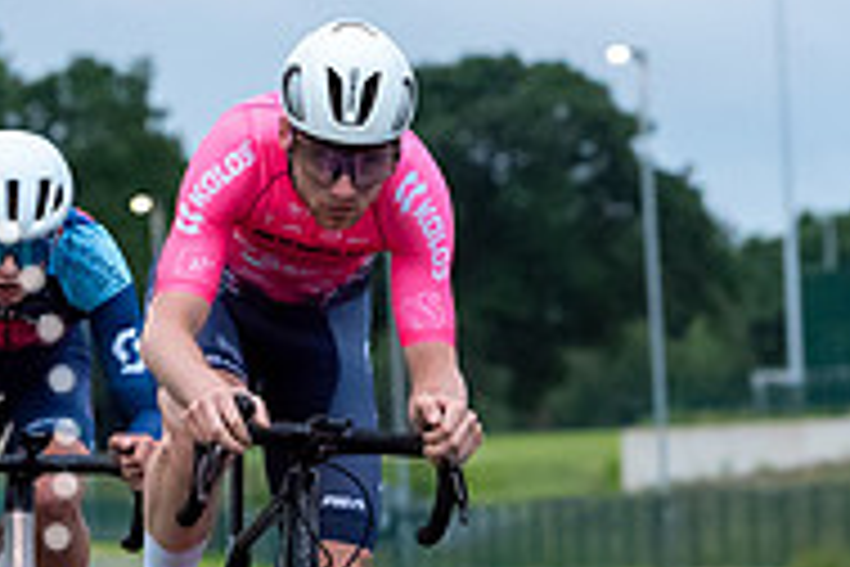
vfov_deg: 3.7
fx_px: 8853
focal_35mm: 375
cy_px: 209
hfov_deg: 5.5
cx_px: 355
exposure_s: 1/640
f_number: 5
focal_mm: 122
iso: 9000
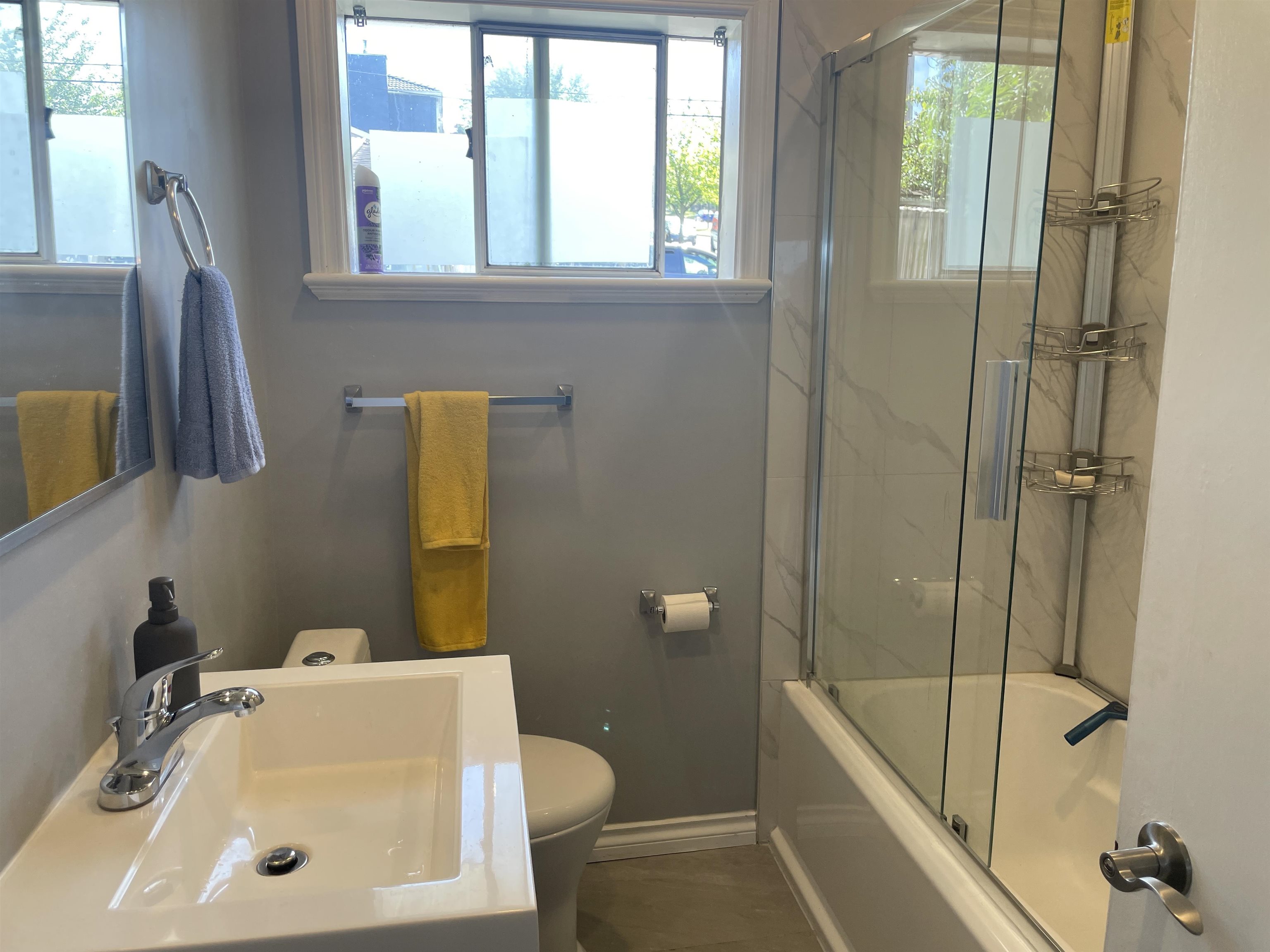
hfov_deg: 67.3
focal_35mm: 26
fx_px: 954
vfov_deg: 53.1
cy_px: 476
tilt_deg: -11.0
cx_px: 635
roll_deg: +0.2
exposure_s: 1/120
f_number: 1.6
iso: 50
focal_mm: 4.2
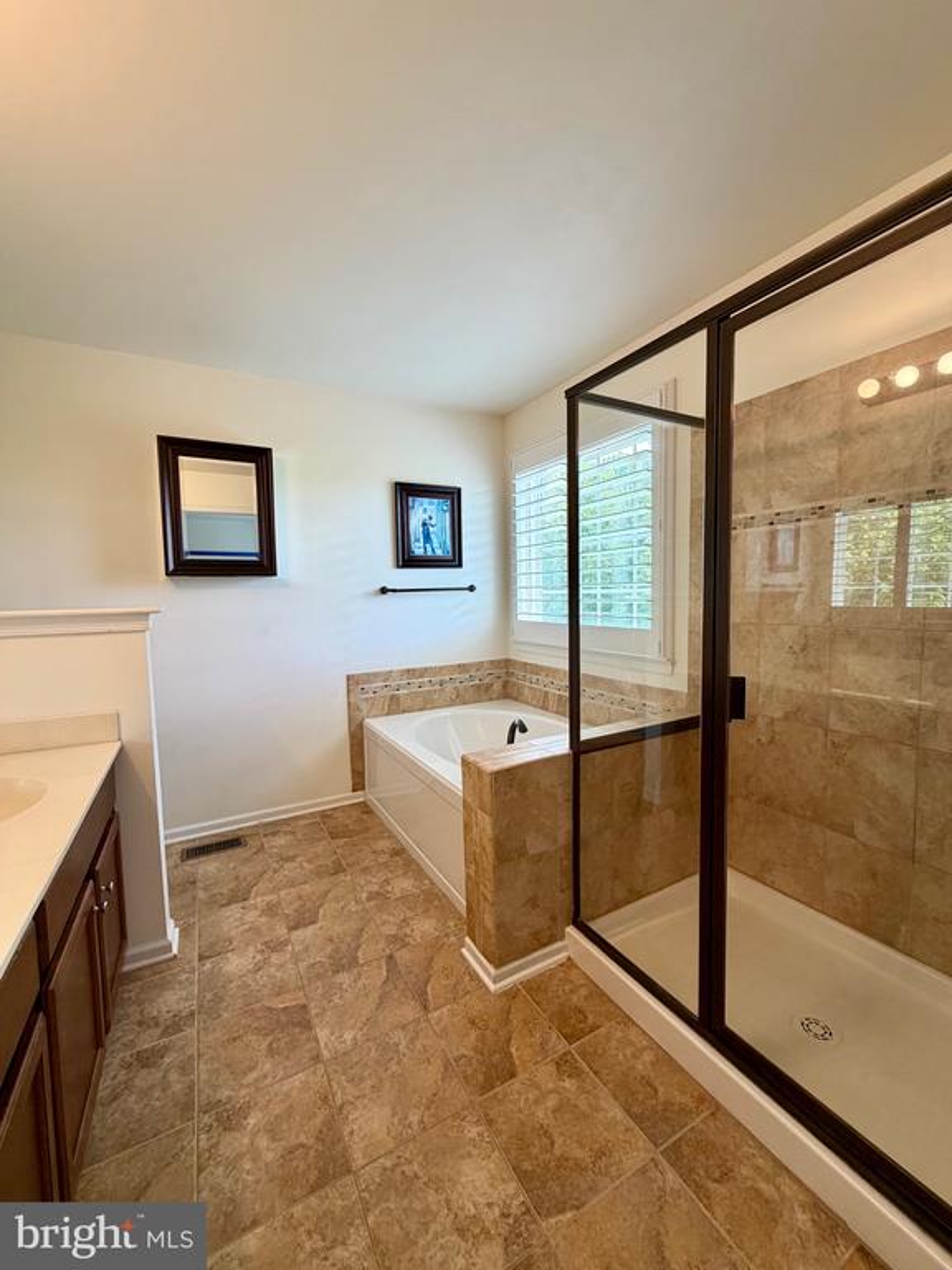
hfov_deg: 85.7
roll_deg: +1.5
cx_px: 476
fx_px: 513
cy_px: 635
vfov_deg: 102.1
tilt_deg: -4.3
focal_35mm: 14
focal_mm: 2.22
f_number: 2.2
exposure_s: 1/120
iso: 160
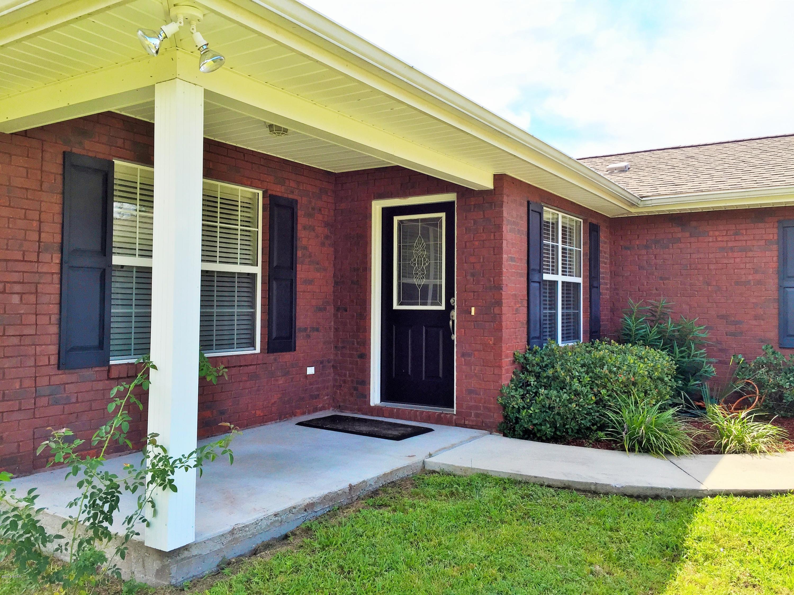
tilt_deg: +0.2
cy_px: 298
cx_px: 397
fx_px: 665
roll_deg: -0.6
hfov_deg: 61.7
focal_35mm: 29
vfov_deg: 48.2
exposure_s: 1/879
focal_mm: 4.15
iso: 32
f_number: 2.2
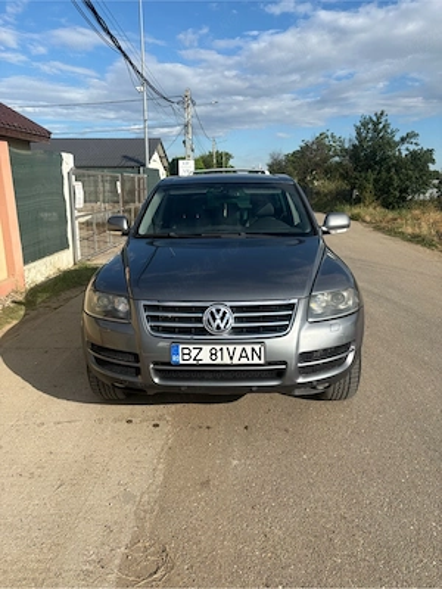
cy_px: 294
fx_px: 443
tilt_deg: -14.0
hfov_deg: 53.1
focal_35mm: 26
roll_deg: +0.1
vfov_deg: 67.3
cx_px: 221
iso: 50
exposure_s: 1/3125
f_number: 1.6
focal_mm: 5.96
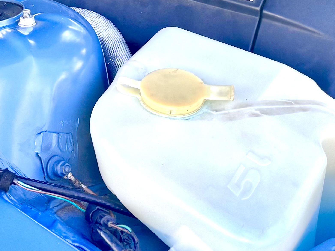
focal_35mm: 95
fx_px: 919
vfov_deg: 14.9
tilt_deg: -26.1
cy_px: -71
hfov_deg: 20.6
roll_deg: -1.7
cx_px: 125
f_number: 1.6
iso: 50
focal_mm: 5.96
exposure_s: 1/539
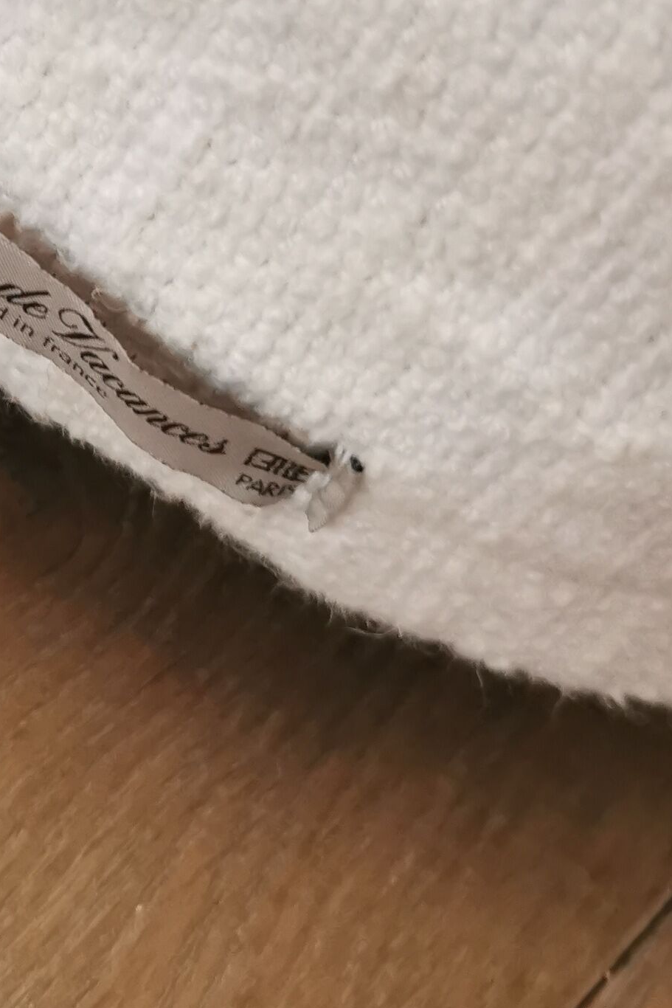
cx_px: -134
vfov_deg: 26.8
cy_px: 303
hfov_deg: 17.4
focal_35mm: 75
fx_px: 2099
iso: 250
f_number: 1.6
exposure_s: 1/50
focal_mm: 5.56
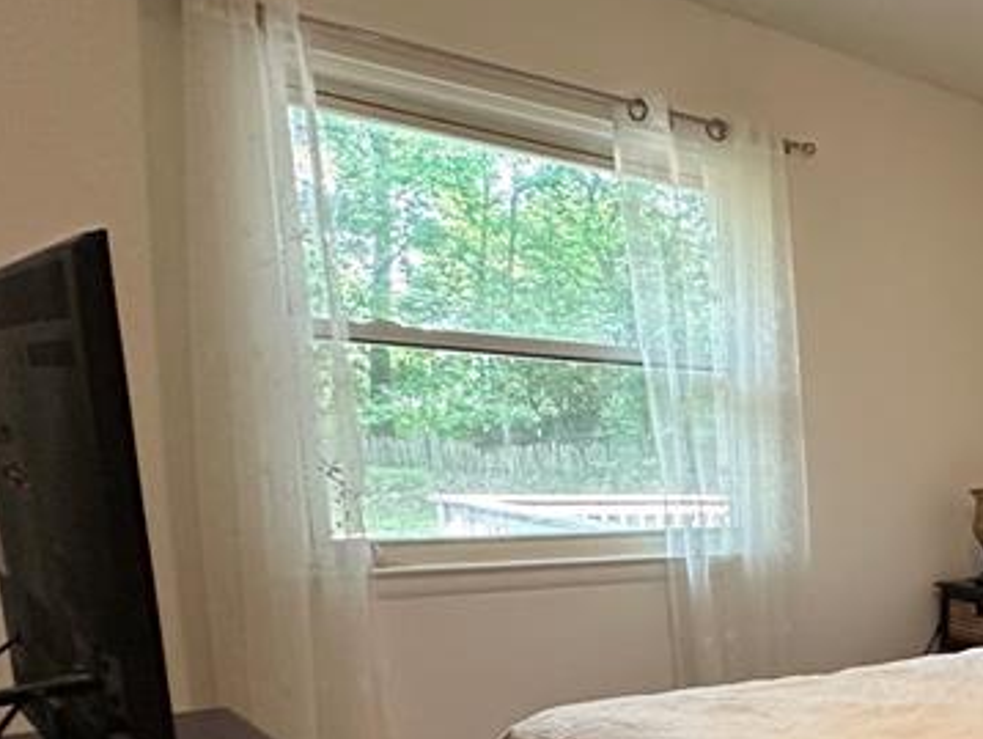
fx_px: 1137
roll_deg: -2.4
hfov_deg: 35.4
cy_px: 659
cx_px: 1214
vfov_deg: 34.1
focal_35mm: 40
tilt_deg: -9.2
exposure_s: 1/60
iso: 400
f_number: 2.2
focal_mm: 2.22
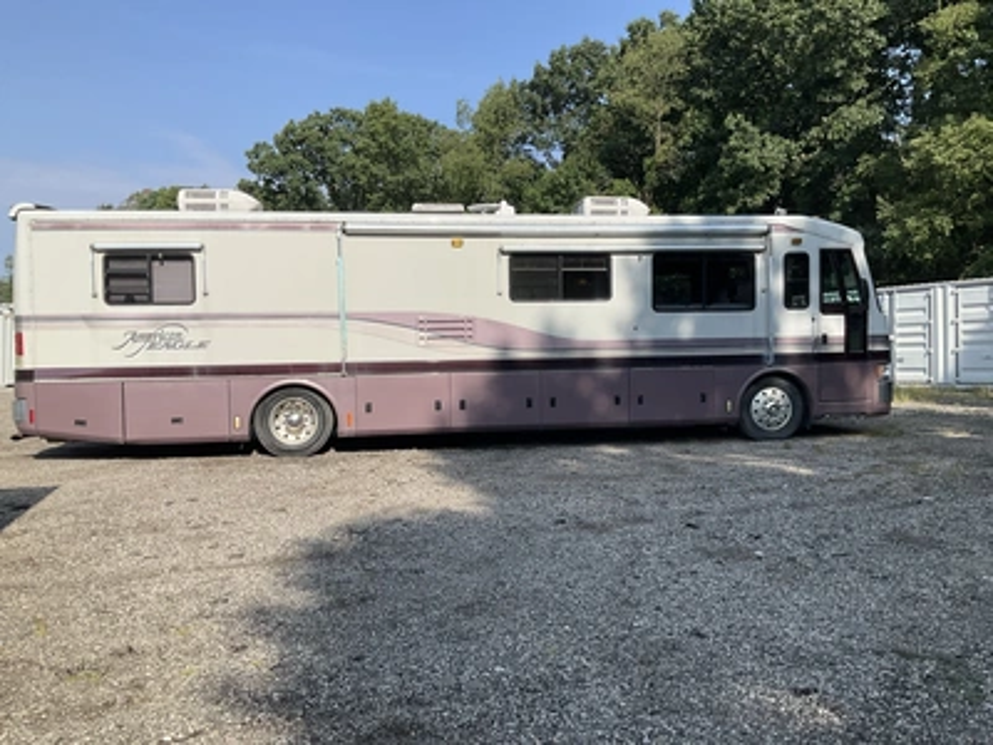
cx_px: 496
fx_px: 832
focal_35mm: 29
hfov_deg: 61.7
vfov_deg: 48.2
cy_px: 372
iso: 25
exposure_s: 1/1912
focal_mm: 3
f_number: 1.8
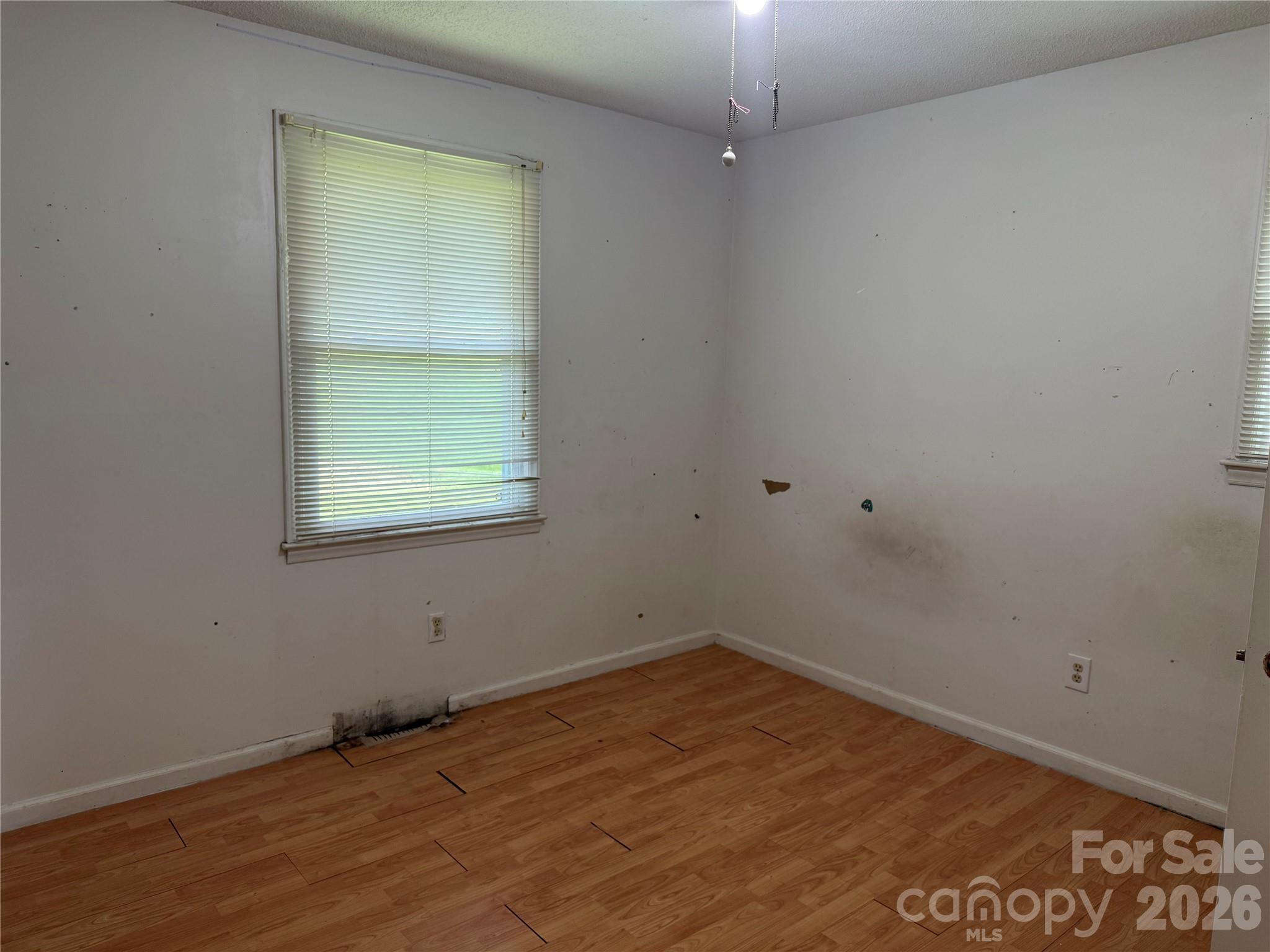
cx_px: 635
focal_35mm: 24
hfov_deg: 71.6
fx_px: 881
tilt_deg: -6.3
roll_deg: -1.3
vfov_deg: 56.8
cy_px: 476
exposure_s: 1/60
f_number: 1.78
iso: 125
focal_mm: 6.76
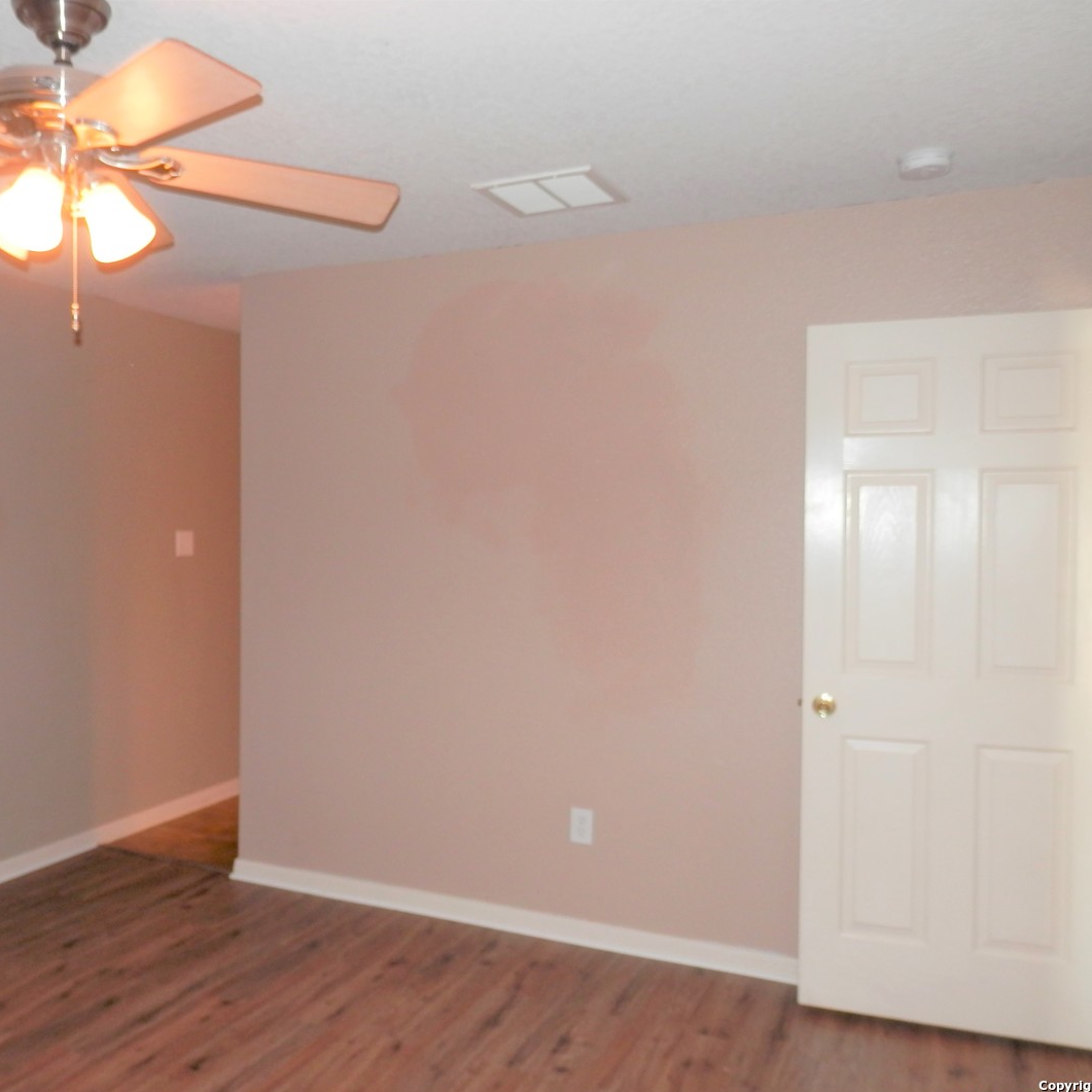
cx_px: 409
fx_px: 1071
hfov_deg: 53.4
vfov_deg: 54.0
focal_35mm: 30
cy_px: 554
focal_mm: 4.5
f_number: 3
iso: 100
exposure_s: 1/30
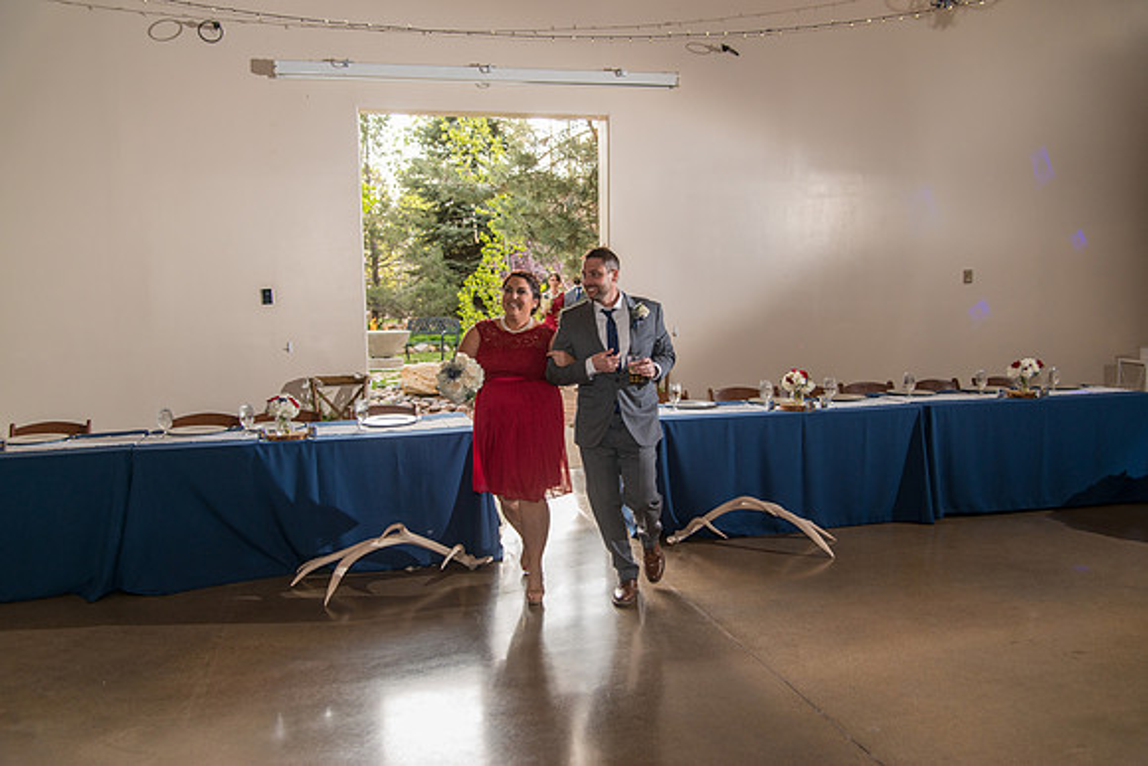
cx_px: 574
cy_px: 383
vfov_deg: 38.9
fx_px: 1084
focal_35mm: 34
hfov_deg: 55.8
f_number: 4
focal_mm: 34
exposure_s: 1/200
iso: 400
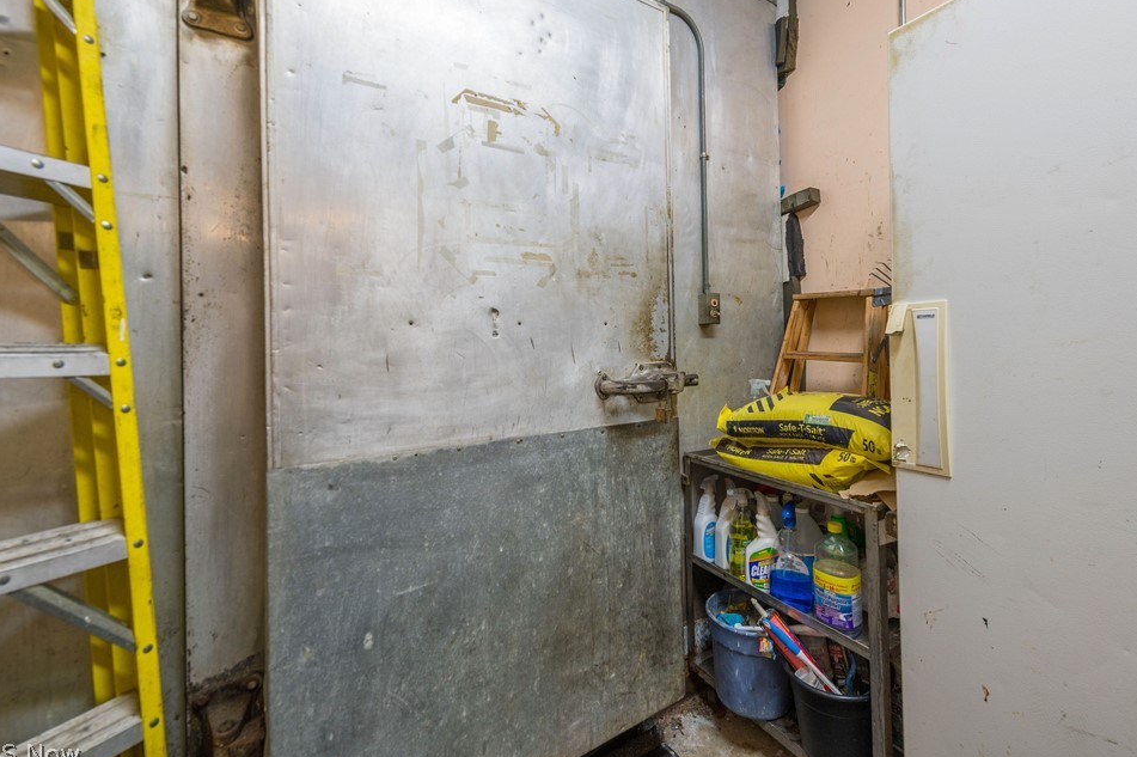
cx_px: 609
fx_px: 505
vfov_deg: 73.5
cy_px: 340
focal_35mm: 16
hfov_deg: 96.6
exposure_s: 1/6
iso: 200
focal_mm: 14
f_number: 7.1
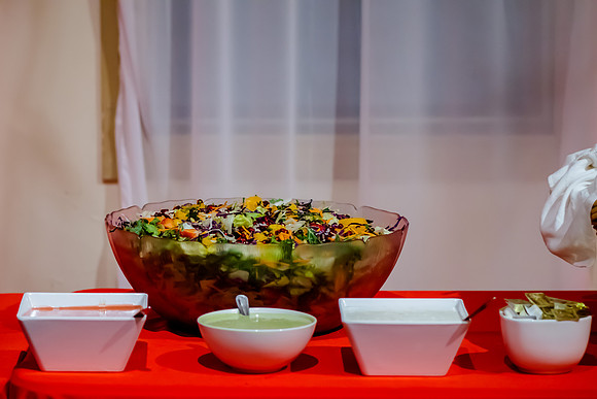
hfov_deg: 12.8
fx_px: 2654
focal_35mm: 160
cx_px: 296
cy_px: 200
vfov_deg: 8.6
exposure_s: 1/125
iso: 4000
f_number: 3.5
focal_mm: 105
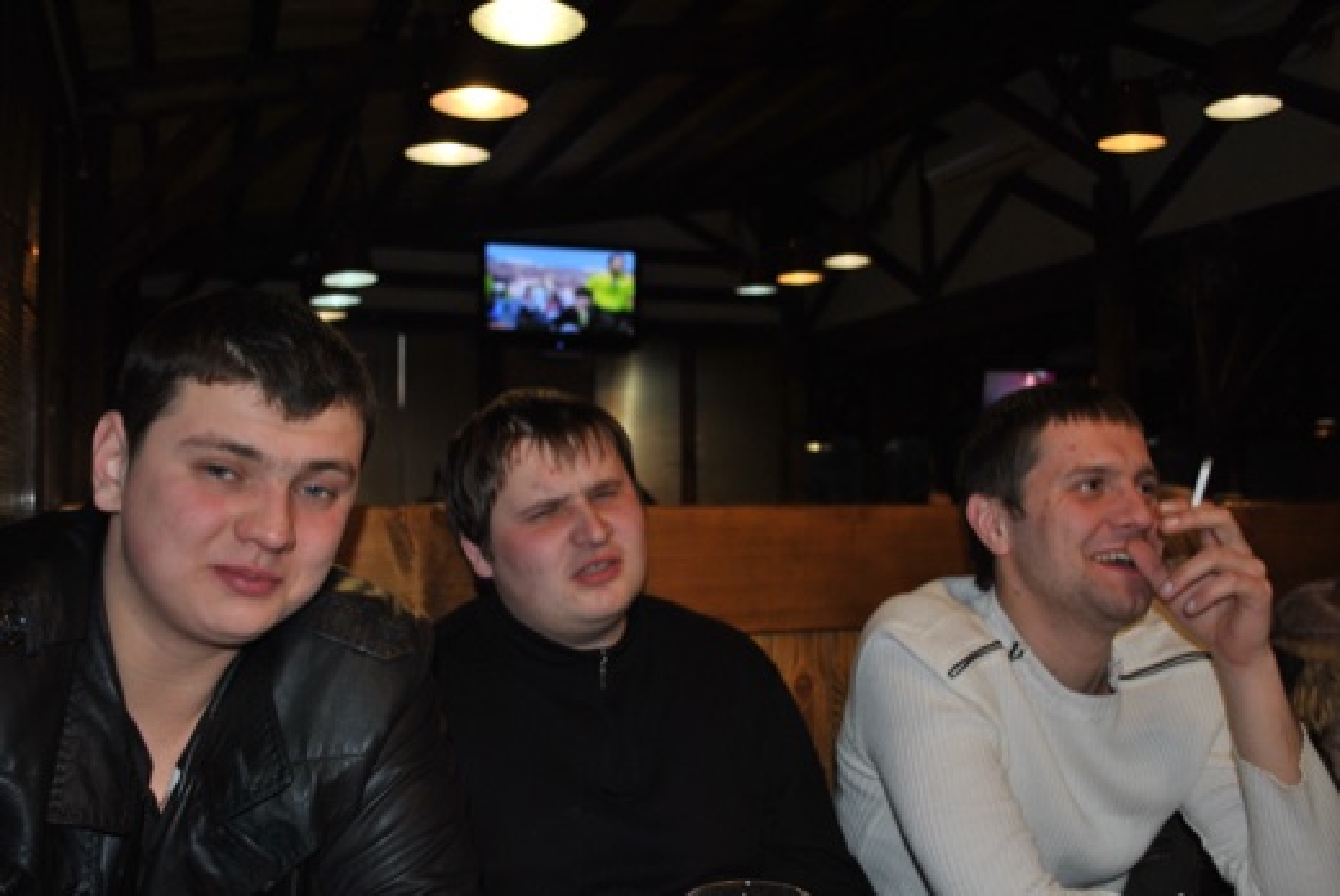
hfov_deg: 57.2
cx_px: 670
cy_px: 448
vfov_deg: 40.1
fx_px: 1230
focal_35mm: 33
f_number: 4
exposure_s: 1/60
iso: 200
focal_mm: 22
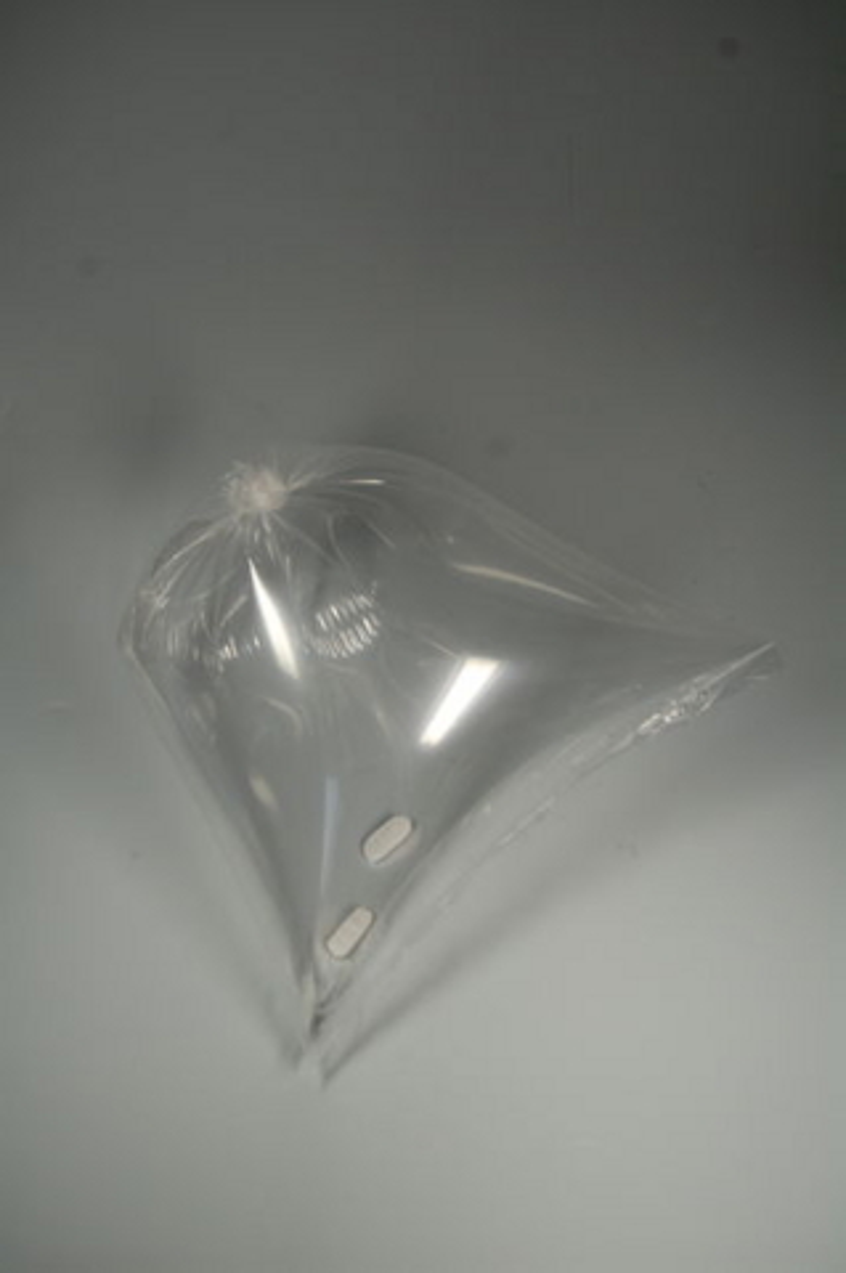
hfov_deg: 34.1
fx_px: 1378
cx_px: 423
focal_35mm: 39
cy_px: 636
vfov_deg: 49.6
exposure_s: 1/125
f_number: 5.6
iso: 320
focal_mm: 26
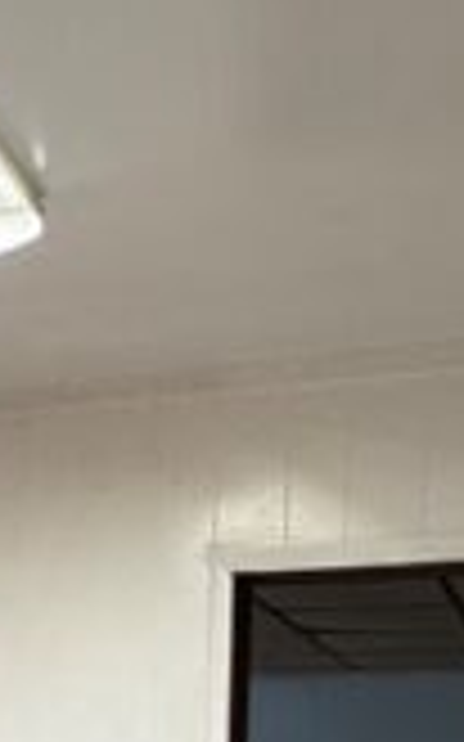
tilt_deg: +0.6
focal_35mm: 72
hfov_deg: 17.1
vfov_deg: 26.3
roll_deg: -0.8
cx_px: -131
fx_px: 1458
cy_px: 827
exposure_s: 1/120
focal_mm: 2.22
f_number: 2.2
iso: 160
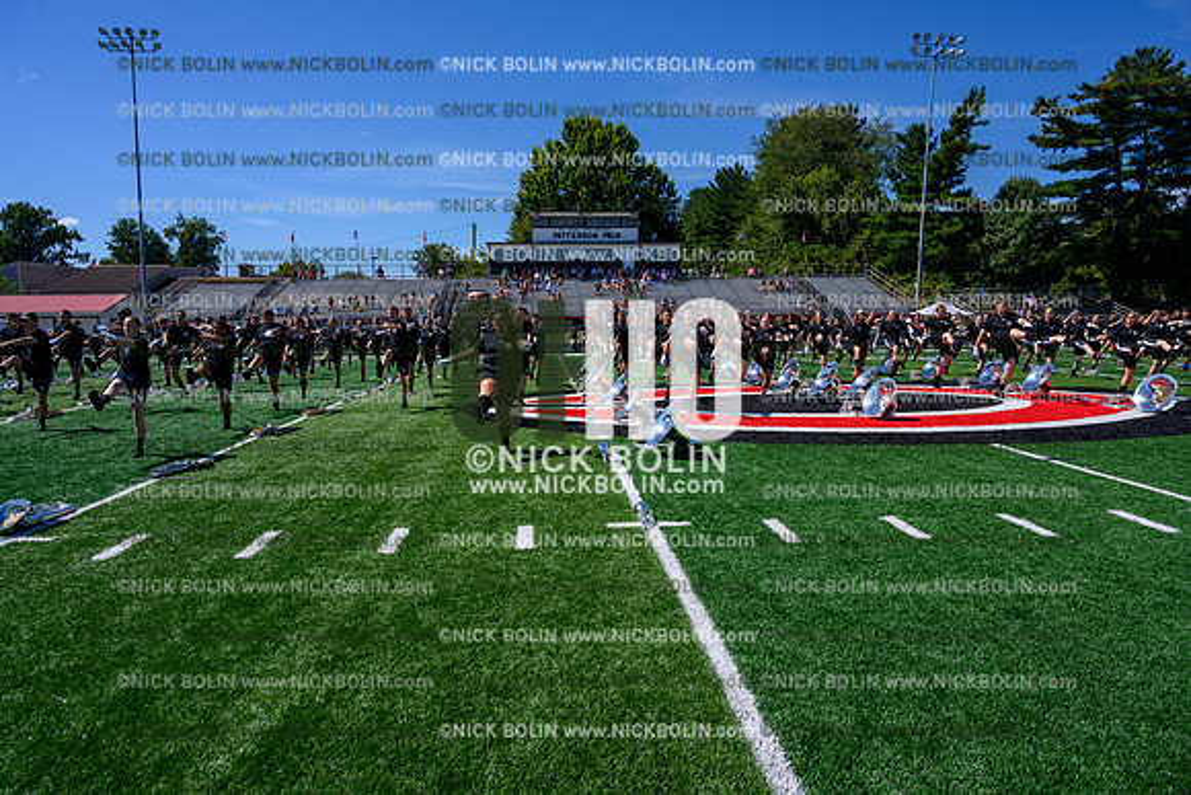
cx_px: 596
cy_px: 398
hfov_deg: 73.7
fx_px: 794
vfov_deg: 53.2
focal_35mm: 24
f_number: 8
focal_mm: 24
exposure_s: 1/500
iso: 160
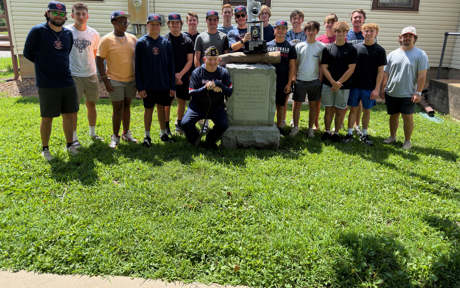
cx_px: 234
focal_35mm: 26
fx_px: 326
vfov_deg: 47.4
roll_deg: -1.6
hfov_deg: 70.4
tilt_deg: -16.4
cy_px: 119
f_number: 1.78
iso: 64
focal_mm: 6.76
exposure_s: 1/1230
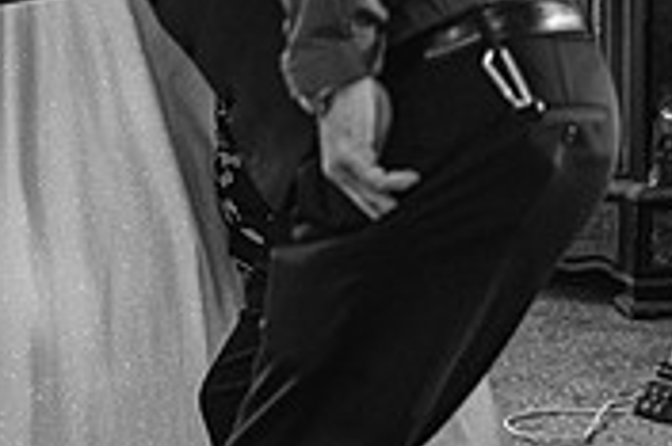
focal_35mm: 165
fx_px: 3077
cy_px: -255
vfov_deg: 8.1
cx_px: 95
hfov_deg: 12.4
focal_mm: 50
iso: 1600
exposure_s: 1/125
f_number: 1.8
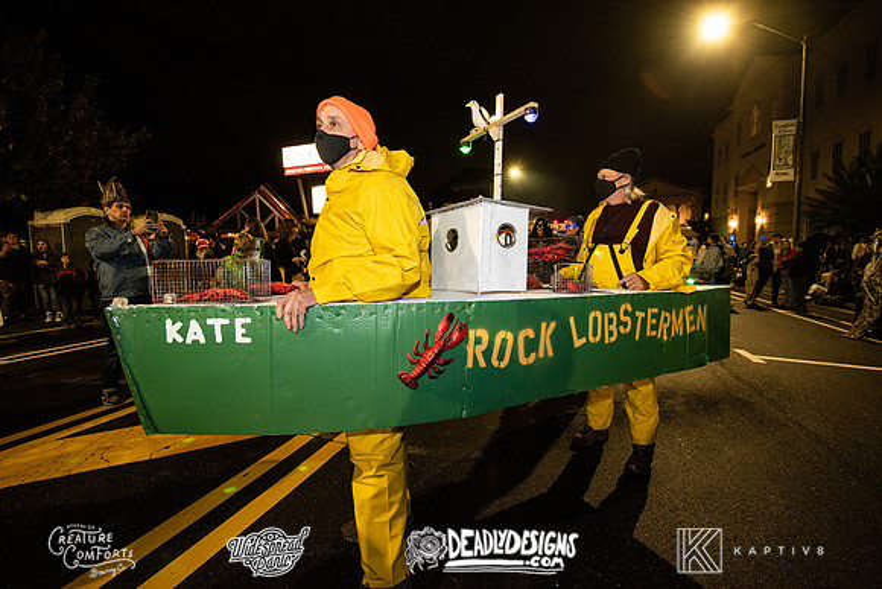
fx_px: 392
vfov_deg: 73.8
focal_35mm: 16
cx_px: 441
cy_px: 294
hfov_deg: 96.7
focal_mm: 16
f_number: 3.5
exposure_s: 1/80
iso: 2000
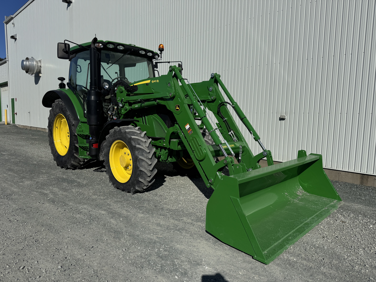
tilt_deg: -5.3
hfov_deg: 71.6
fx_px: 261
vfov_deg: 56.8
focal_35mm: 24
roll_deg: +0.2
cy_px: 141
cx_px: 188
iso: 80
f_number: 1.78
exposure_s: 1/10417
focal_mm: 6.76
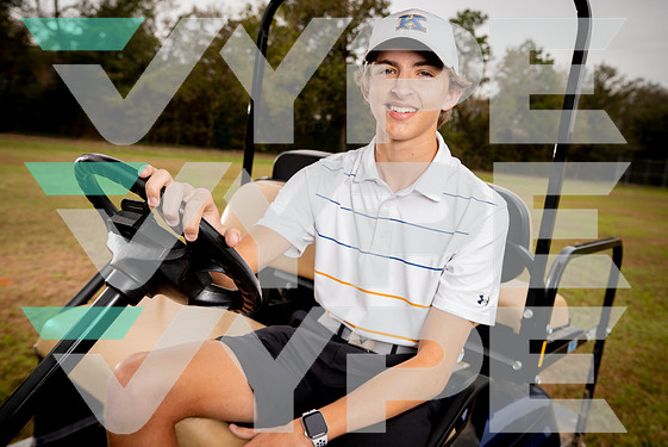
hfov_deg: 60.2
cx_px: 327
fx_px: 576
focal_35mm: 31
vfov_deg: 42.4
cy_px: 226
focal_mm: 30
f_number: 4.5
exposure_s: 1/250
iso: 200
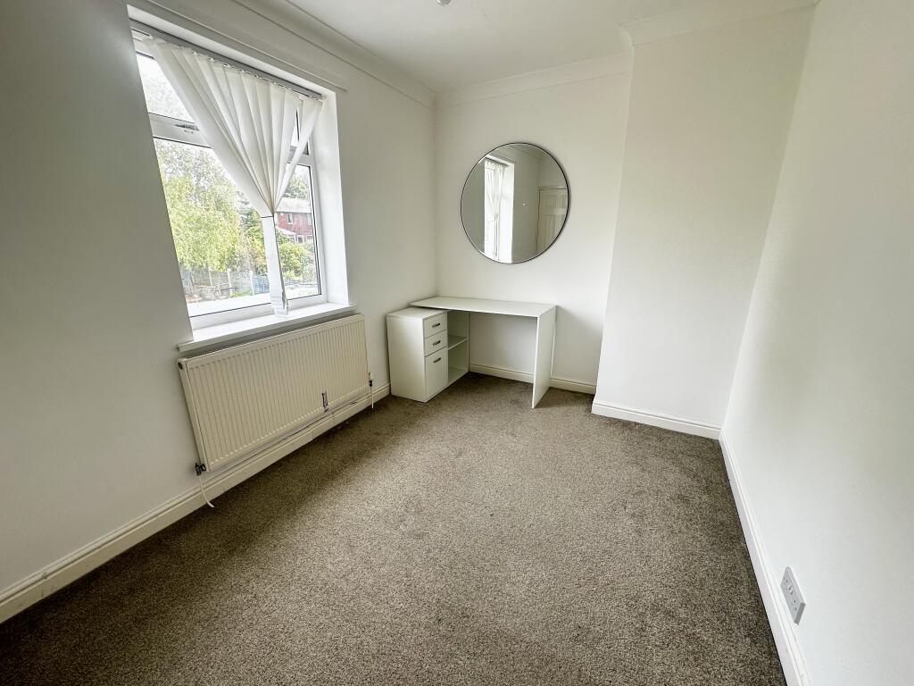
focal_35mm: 14
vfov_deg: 85.7
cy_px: 343
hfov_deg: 102.1
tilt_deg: -15.9
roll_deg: -0.4
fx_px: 370
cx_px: 457
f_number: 2.2
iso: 50
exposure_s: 1/99
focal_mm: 2.22
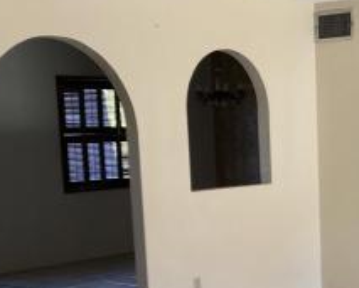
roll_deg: +0.9
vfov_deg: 18.4
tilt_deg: -13.7
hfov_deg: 22.7
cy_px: 273
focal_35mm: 82
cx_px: 324
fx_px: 872
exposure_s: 1/60
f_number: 1.8
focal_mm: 3.99
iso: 32
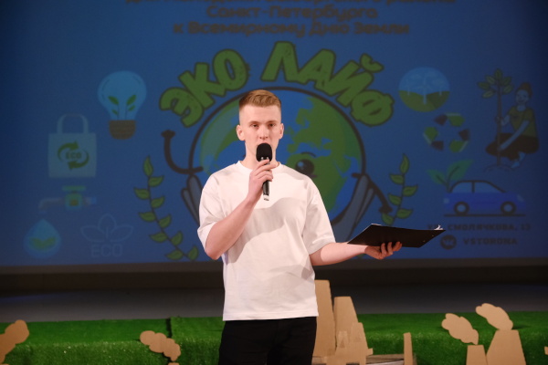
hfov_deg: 24.5
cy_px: 182
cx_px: 274
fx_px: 1263
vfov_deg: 16.5
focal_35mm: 83
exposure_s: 1/200
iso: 2000
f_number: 4
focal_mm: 55
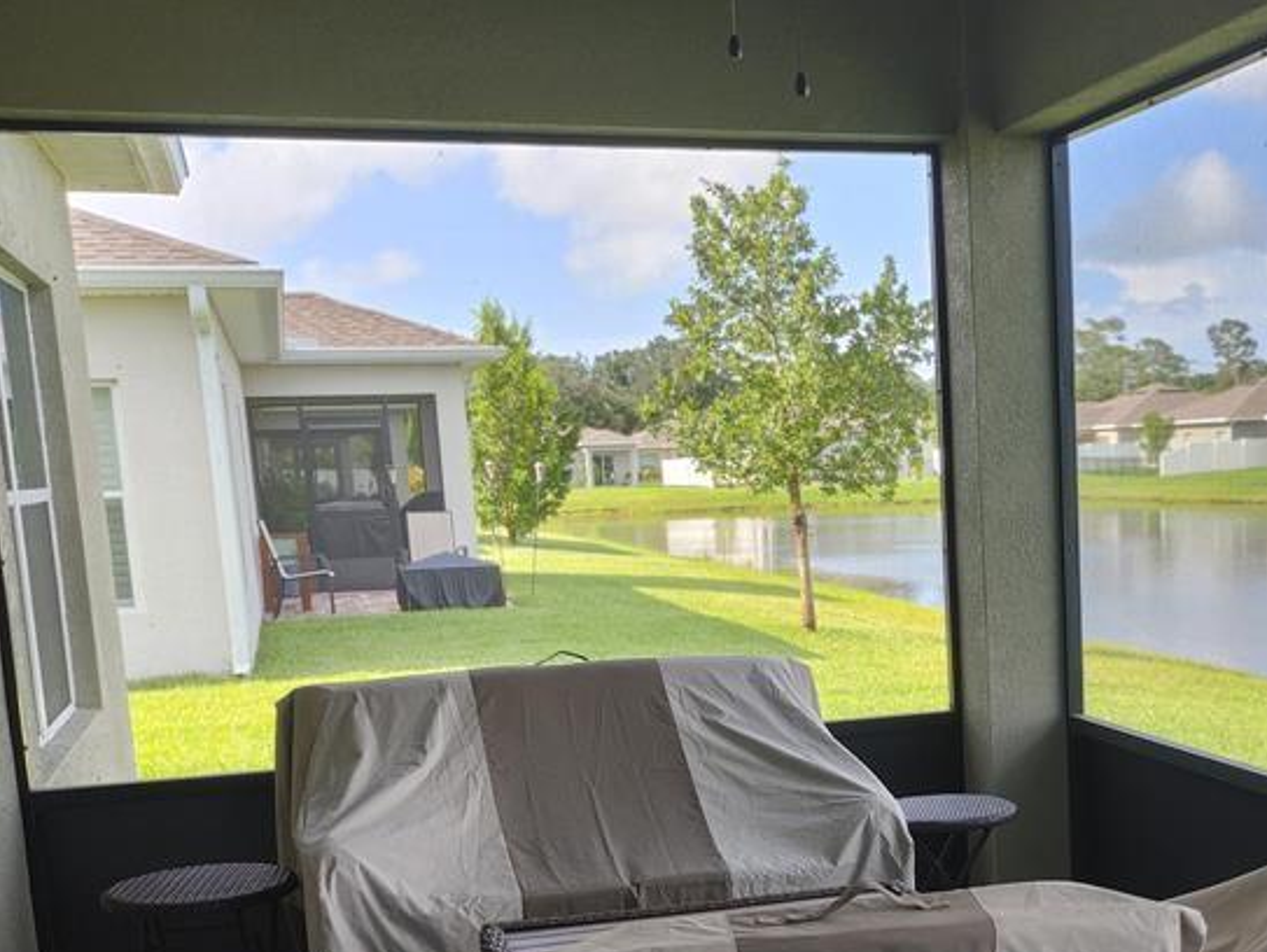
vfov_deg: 29.0
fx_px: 1795
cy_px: 763
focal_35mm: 49
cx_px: 1006
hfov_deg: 37.5
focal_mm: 5.58
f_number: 1.8
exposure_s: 1/126
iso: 50
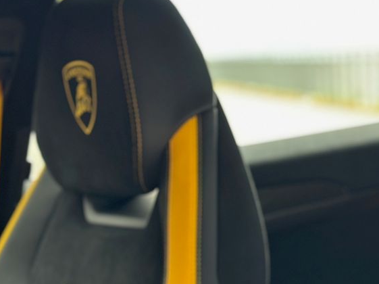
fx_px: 1499
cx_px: 268
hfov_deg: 14.4
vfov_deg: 10.6
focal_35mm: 137
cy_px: 366
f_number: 1.78
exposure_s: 1/102
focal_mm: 6.86
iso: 125
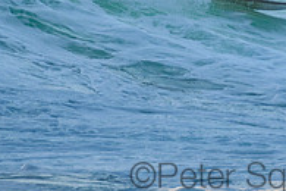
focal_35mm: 1816
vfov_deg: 0.8
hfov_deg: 1.1
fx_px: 14426
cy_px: -68
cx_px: 243
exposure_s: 1/2000
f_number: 5.6
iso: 500
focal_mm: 400
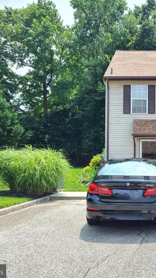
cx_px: 147
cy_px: 139
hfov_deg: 29.6
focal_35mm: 38
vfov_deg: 52.8
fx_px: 279
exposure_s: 1/625
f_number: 1.8
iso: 40
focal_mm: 5.4
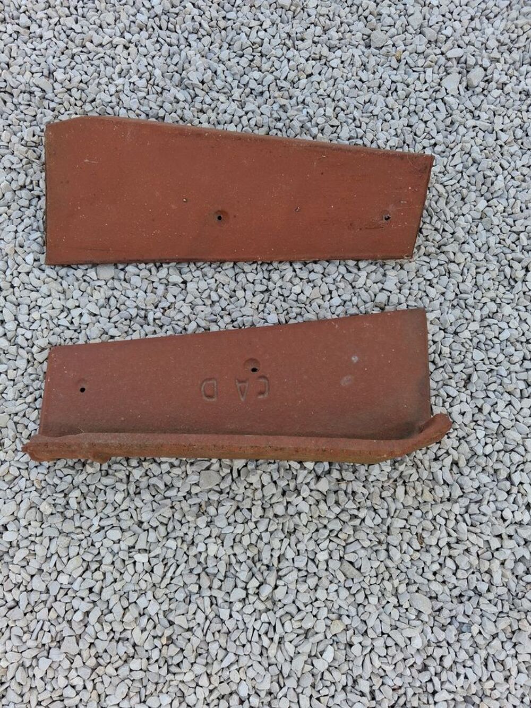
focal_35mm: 27
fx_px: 552
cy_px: 354
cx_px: 266
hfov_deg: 51.4
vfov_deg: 65.3
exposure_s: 1/100
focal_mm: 4
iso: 32
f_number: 1.8
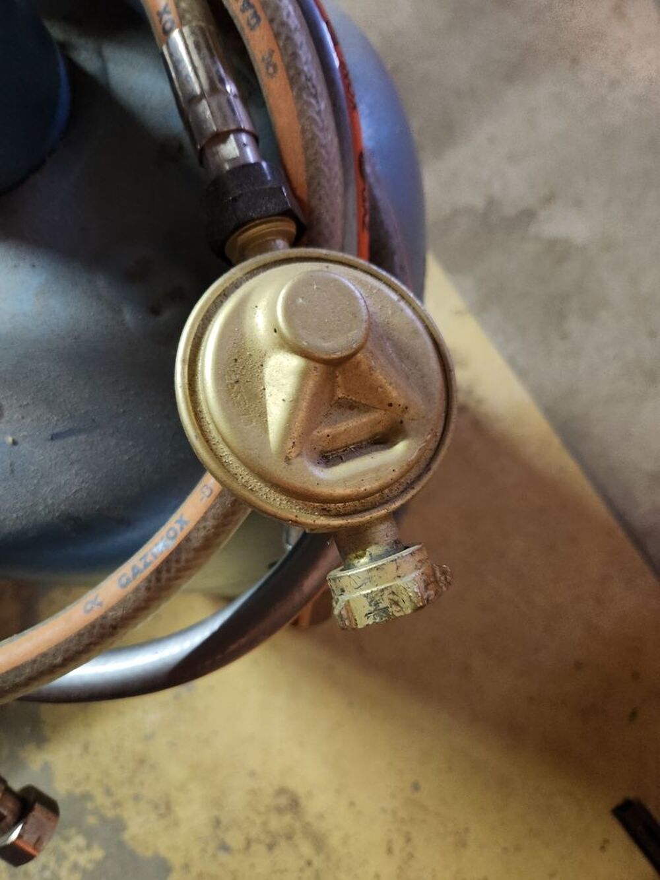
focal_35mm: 23
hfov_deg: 58.9
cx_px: 330
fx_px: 585
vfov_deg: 73.9
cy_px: 440
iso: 800
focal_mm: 5.4
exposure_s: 1/25
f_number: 1.8
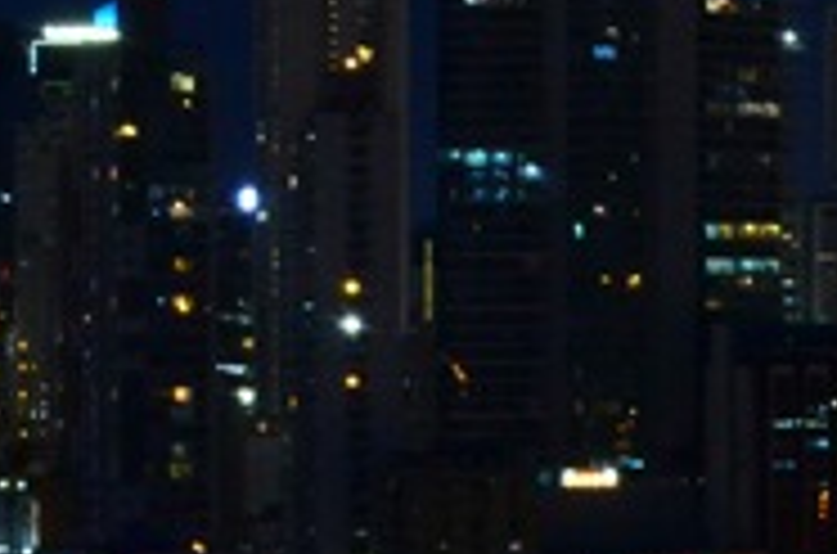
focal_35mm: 143
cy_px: 291
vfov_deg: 9.5
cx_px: 1418
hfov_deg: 13.2
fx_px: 3316
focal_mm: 18
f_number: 22
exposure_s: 3
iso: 1250
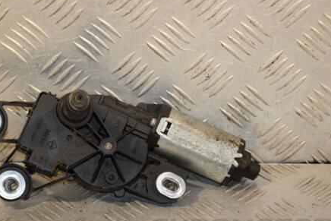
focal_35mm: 155
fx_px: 1423
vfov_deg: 8.9
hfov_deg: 13.3
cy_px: 129
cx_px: 139
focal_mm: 75
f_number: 6.3
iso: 800
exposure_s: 1/200
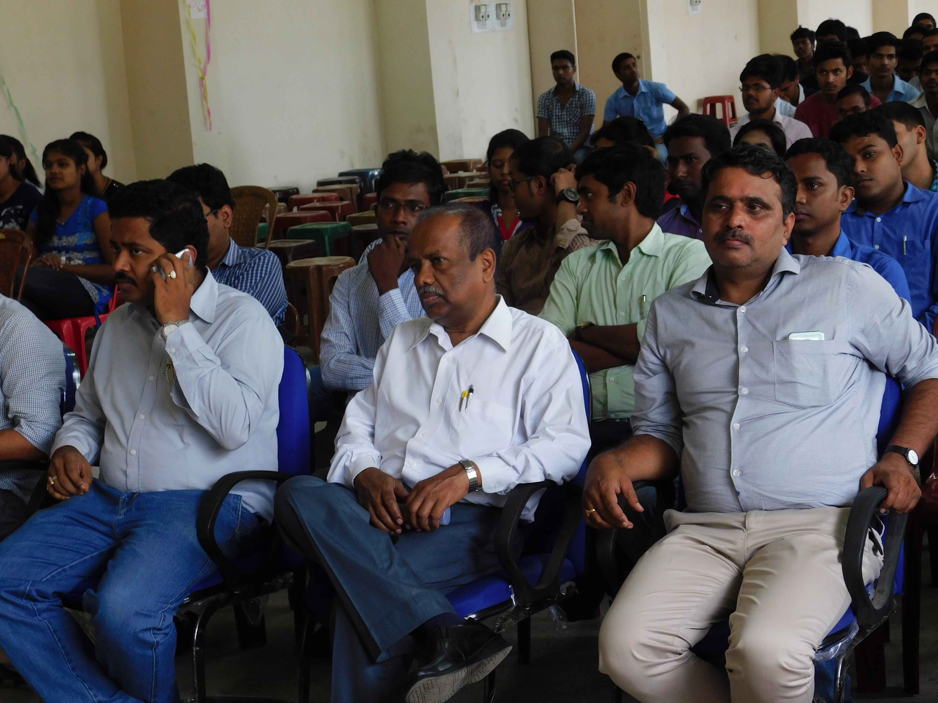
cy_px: 352
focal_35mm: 71
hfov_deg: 27.4
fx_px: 1924
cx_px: 469
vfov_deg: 20.7
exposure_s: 1/30
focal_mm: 12.6
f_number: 4.3
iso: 220
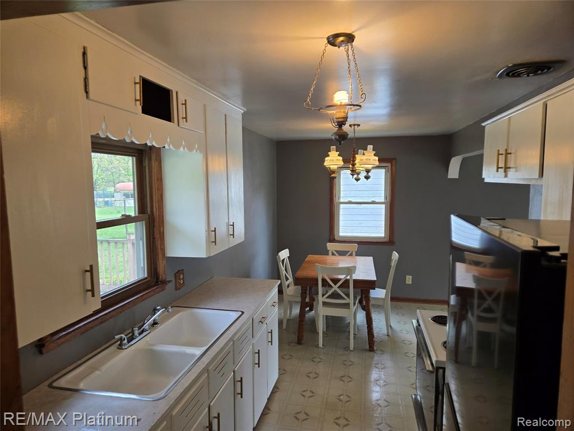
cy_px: 216
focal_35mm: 23
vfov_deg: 58.9
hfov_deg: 73.9
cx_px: 287
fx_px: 381
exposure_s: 1/120
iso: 50
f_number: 1.8
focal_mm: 5.4
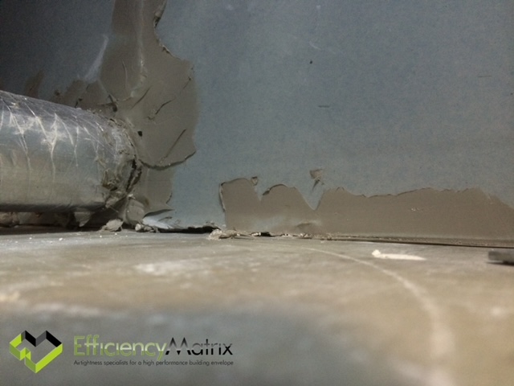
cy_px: 193
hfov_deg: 61.7
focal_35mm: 29
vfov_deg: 48.2
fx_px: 431
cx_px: 257
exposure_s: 1/20
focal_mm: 4.15
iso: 250
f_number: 2.2
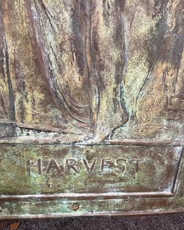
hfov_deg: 51.5
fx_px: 191
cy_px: 117
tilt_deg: -18.3
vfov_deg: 62.2
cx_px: 91
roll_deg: -3.5
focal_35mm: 28
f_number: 1.5
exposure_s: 1/50
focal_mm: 5.7
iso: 200
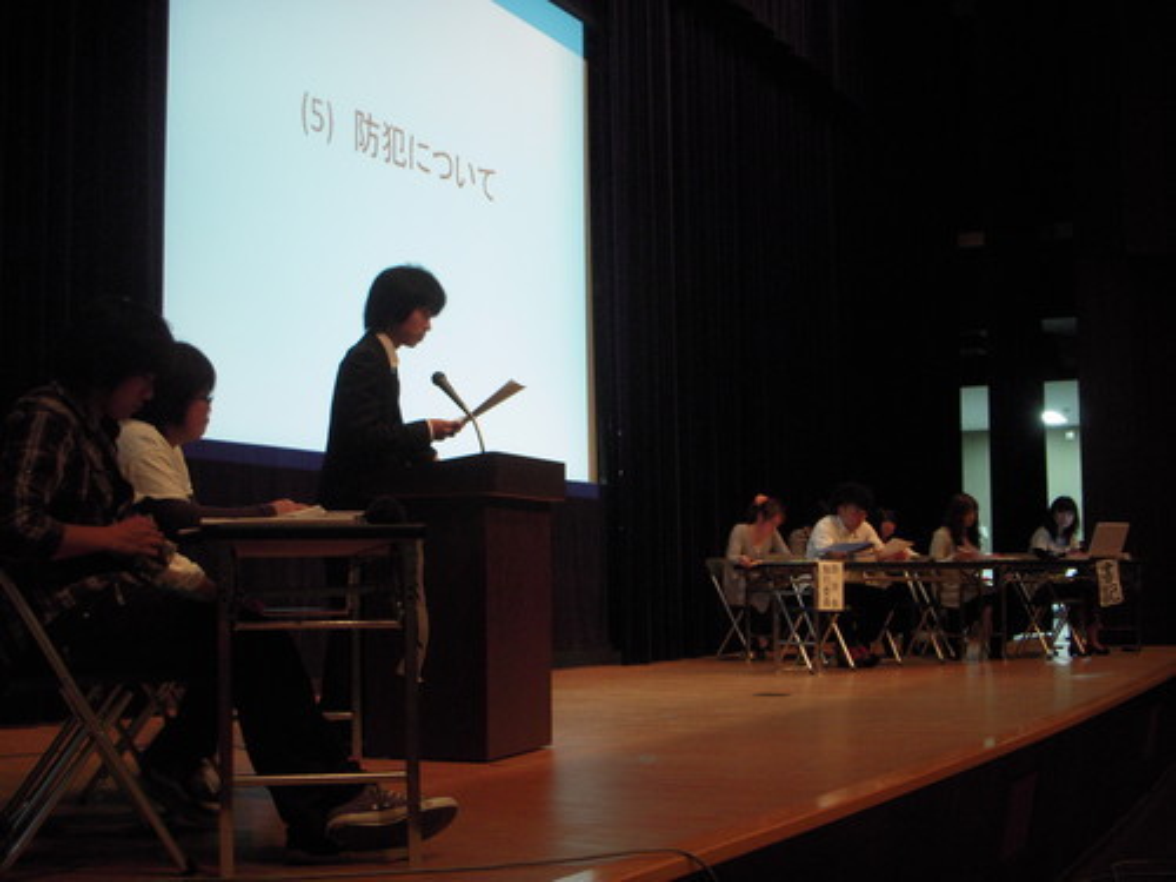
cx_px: 588
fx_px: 1597
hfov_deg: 40.4
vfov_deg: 30.9
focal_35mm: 47
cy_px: 441
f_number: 3.4
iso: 200
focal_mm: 7.9
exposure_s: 1/8
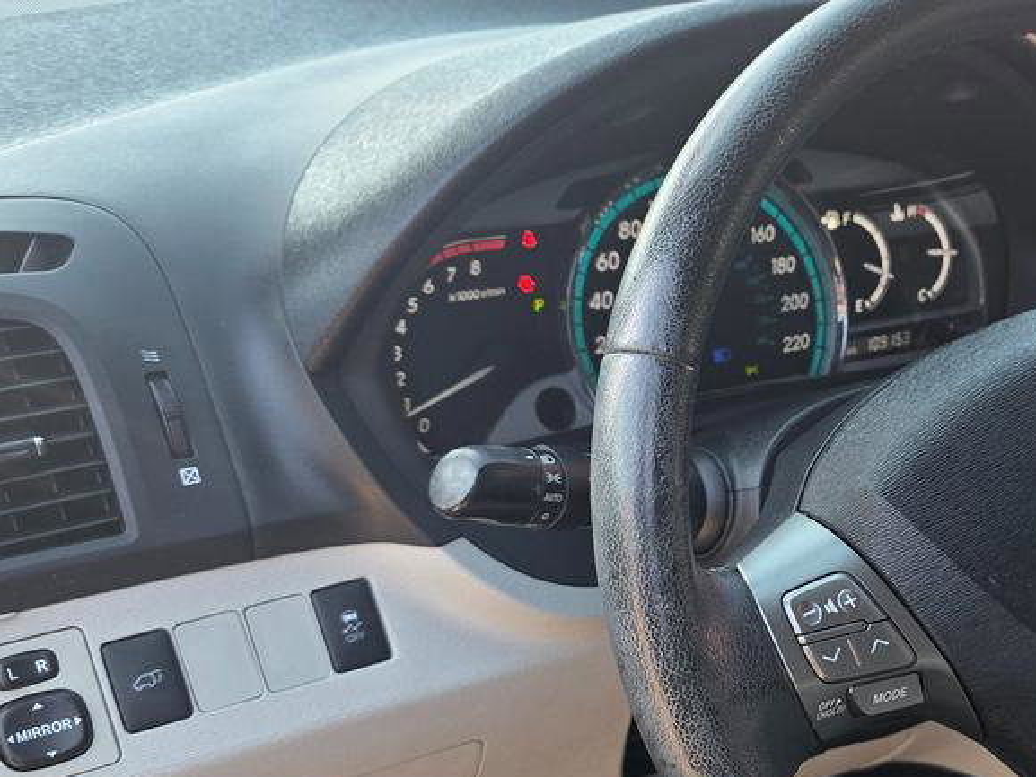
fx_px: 1527
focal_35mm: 51
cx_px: 889
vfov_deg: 28.2
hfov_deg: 35.7
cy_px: 574
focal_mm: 6.3
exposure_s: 1/180
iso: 80
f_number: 1.7
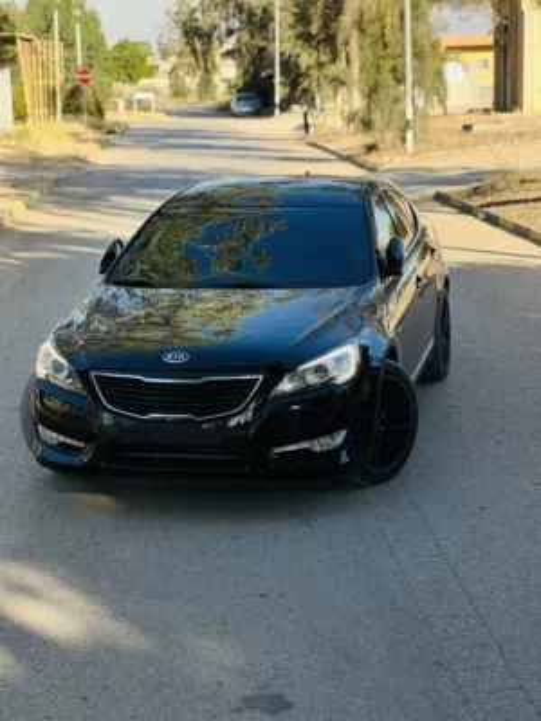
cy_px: 360
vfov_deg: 25.3
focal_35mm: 77
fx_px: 1605
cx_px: 270
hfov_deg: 19.1
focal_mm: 9
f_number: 2.8
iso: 40
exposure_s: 1/137
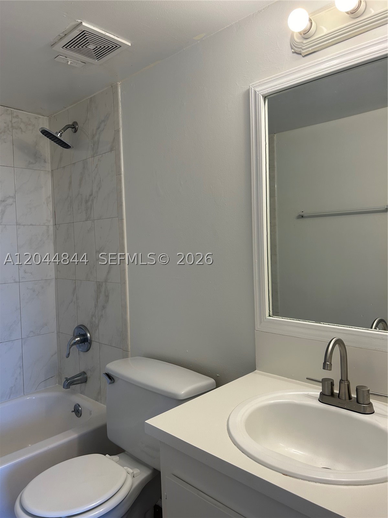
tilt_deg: -2.5
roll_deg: +1.0
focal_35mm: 26
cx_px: 194
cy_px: 259
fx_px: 389
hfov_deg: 53.1
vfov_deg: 67.3
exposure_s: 1/120
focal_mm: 5.7
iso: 40
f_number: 1.5
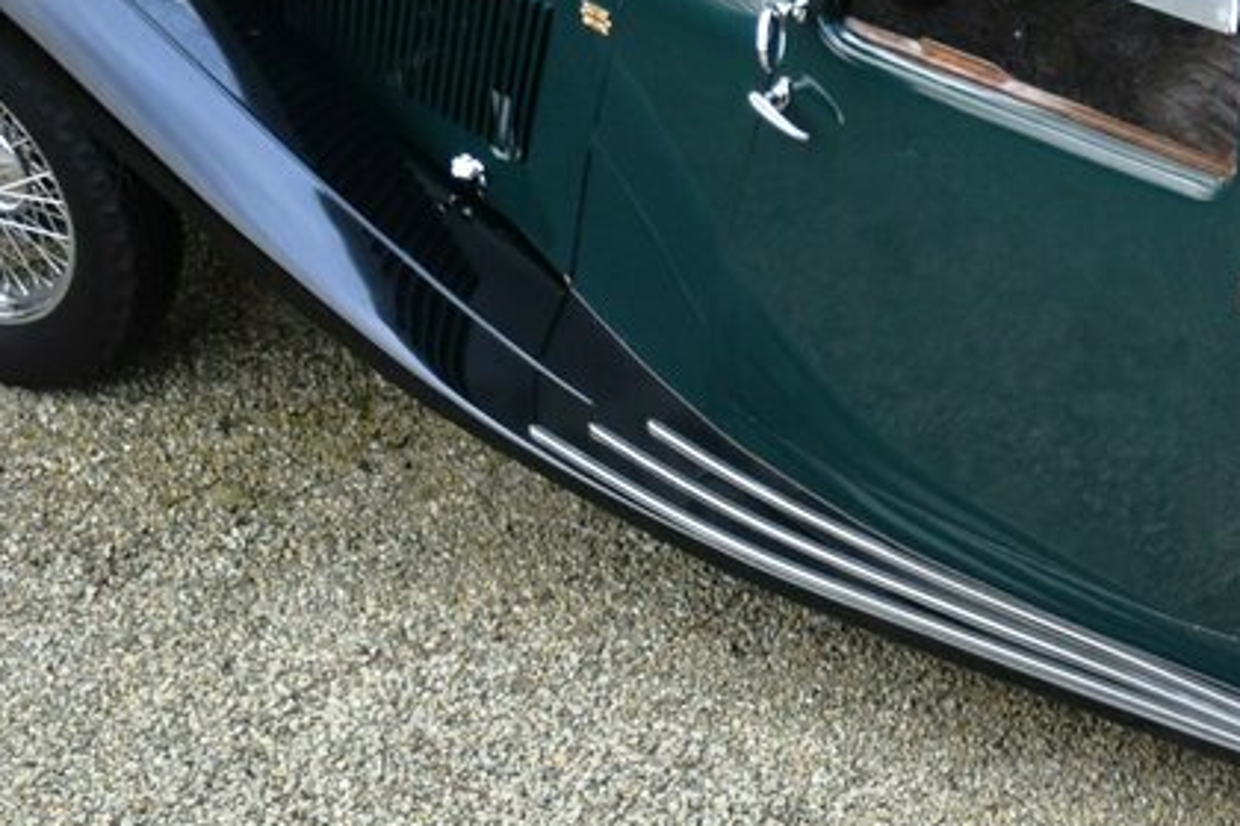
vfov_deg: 10.0
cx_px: 1178
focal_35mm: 137
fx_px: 4719
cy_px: 201
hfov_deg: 14.8
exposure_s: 1/200
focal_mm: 32
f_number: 4
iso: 800
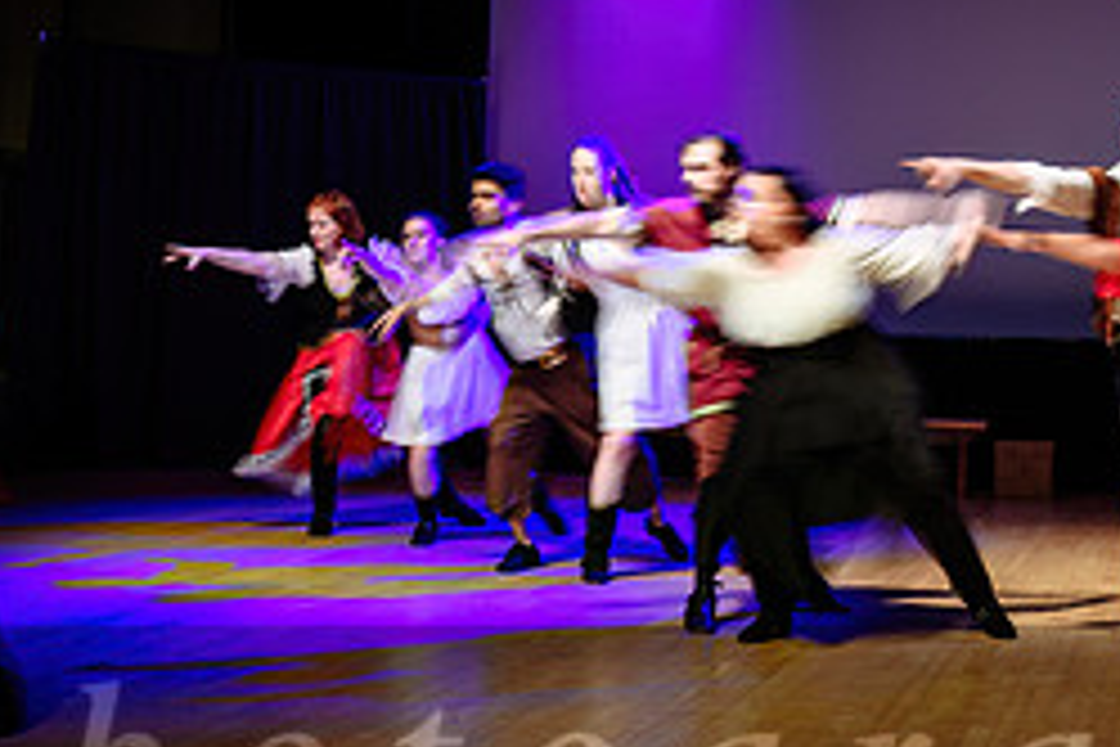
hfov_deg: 30.9
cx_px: 684
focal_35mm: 65
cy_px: 160
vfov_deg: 20.7
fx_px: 2022
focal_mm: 27
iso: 64
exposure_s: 1/4
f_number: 2.8
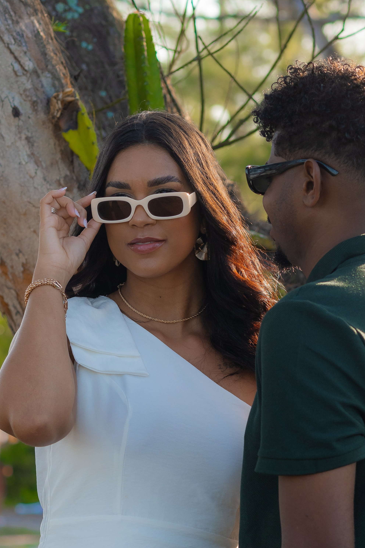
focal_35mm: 164
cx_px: 194
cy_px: 226
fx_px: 2494
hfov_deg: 8.4
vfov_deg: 12.5
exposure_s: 1/320
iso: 320
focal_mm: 85
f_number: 5.6
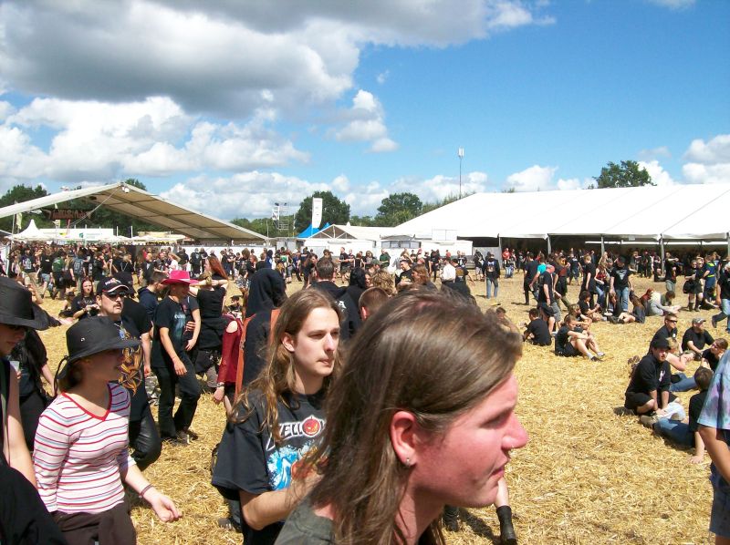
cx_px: 365
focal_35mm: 36
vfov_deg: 39.6
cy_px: 272
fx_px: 758
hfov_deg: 51.4
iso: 80
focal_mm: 6
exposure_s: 1/698
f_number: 4.8
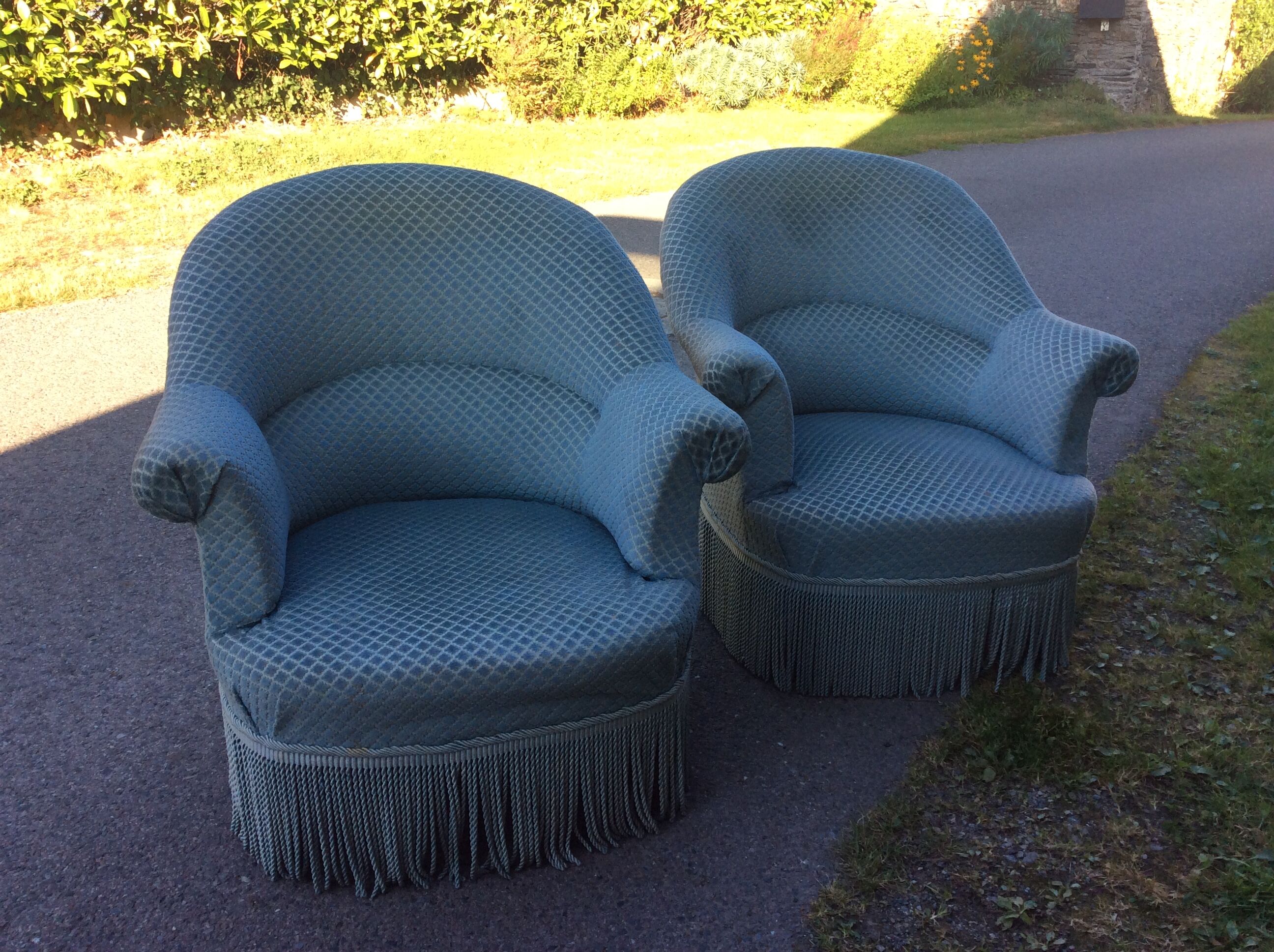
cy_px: 476
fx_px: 1176
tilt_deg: -23.9
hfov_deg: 56.9
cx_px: 637
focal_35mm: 32
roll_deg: +1.4
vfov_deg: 44.1
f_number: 2.4
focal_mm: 3.3
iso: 32
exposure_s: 1/196
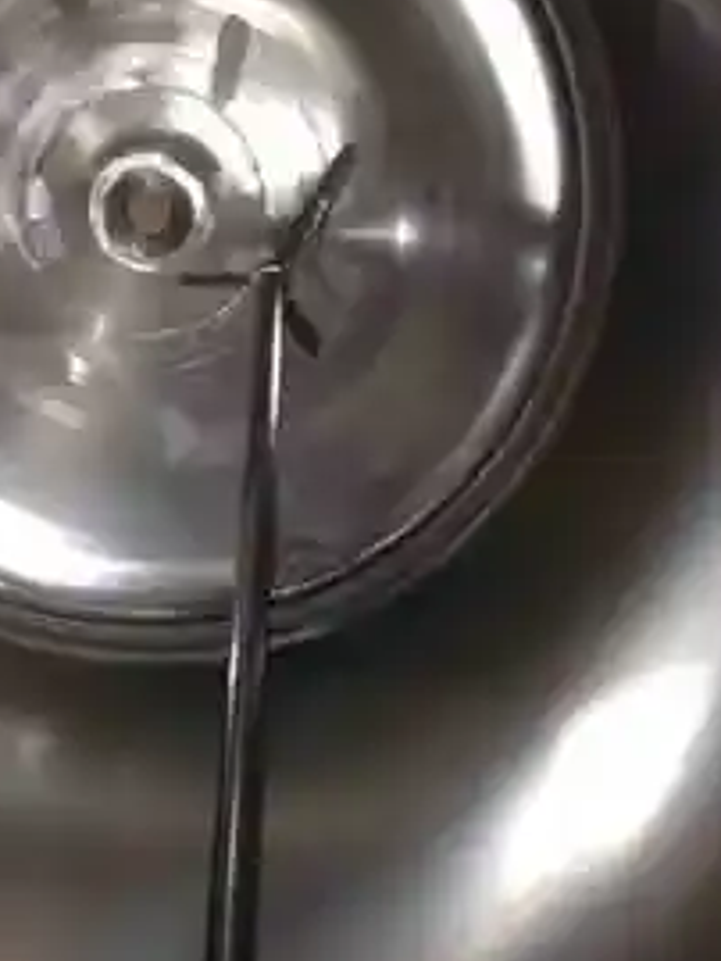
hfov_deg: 27.8
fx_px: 1443
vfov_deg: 36.7
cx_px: 225
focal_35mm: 52
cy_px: 543
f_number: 2.4
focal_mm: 4.28
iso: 80
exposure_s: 1/17
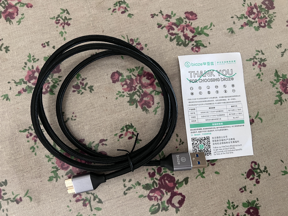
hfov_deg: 67.3
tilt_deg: -83.8
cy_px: 108
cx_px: 144
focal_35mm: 26
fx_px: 216
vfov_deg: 53.1
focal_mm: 5.7
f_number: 1.5
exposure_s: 1/60
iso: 400
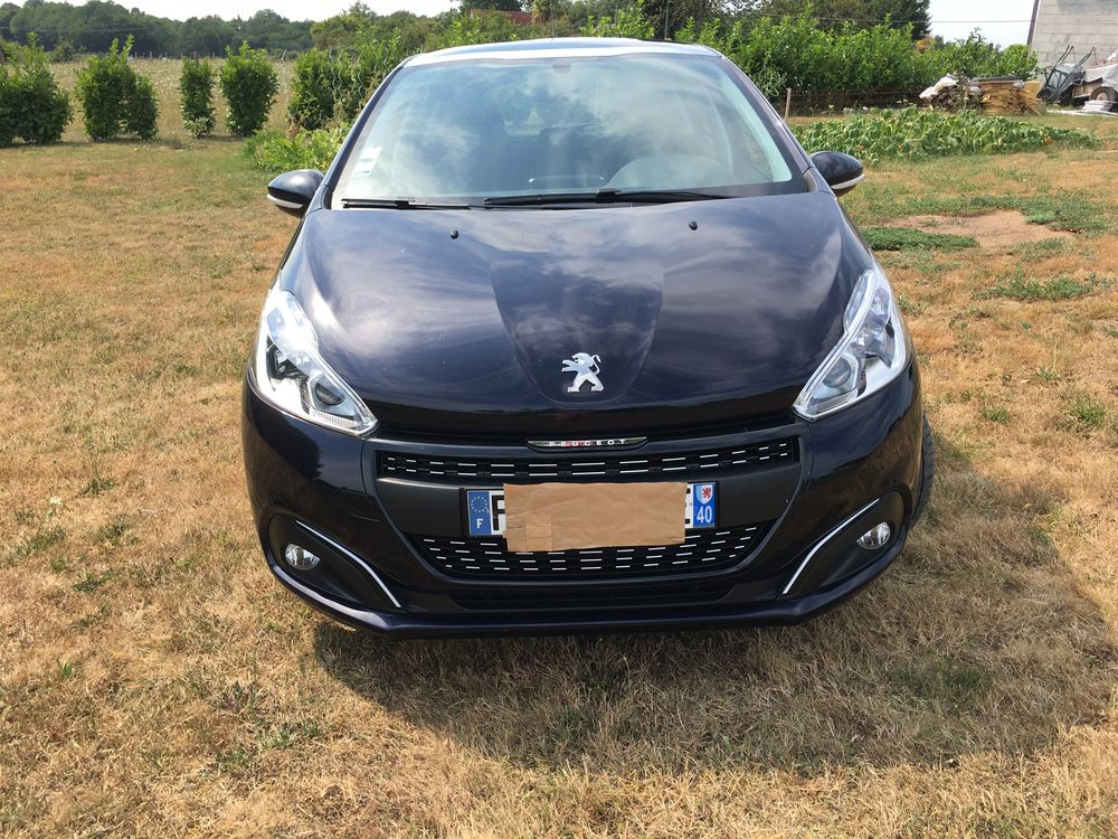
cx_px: 559
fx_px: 937
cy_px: 420
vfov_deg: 48.2
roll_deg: -2.3
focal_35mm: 29
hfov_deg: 61.7
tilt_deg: -19.3
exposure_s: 1/635
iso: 25
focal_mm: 4.15
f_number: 2.2
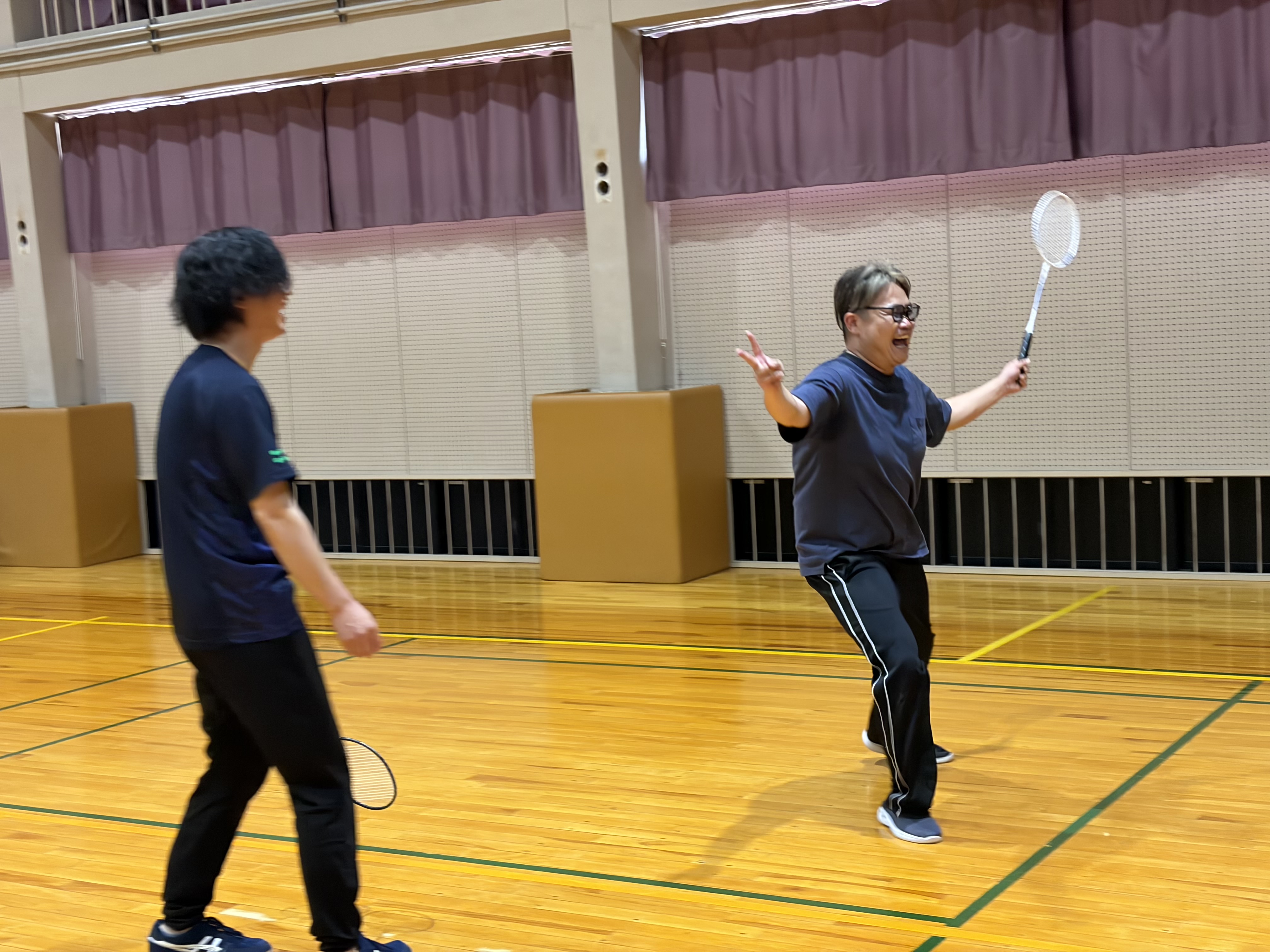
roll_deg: +6.0
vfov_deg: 28.0
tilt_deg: -4.9
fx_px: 1908
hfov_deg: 36.8
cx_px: 635
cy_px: 476
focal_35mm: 52
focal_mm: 5.96
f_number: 1.6
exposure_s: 1/40
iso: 125
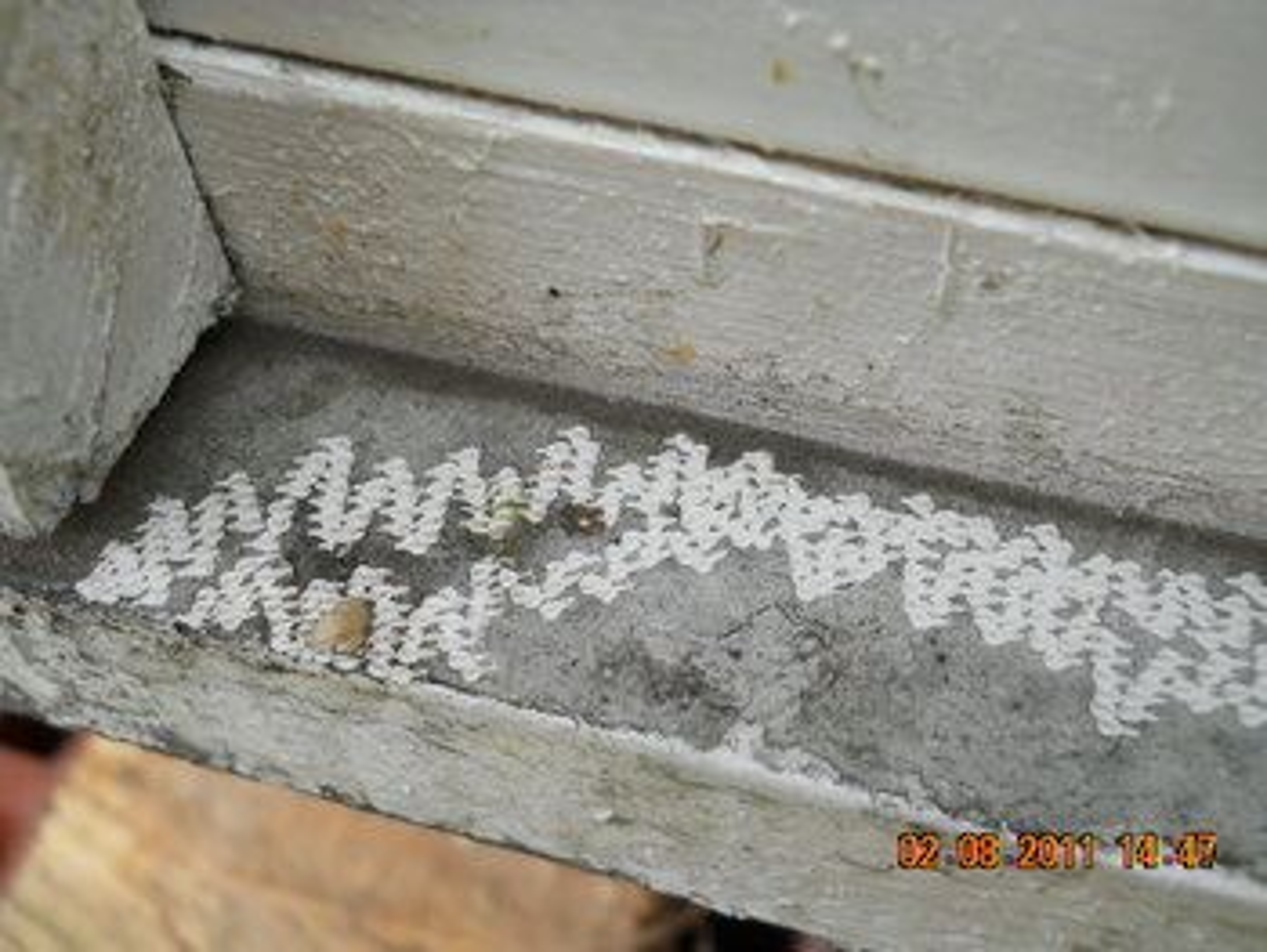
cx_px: 634
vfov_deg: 35.2
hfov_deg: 45.7
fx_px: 1502
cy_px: 476
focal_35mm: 41
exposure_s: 1/60
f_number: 3.1
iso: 80
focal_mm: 6.72
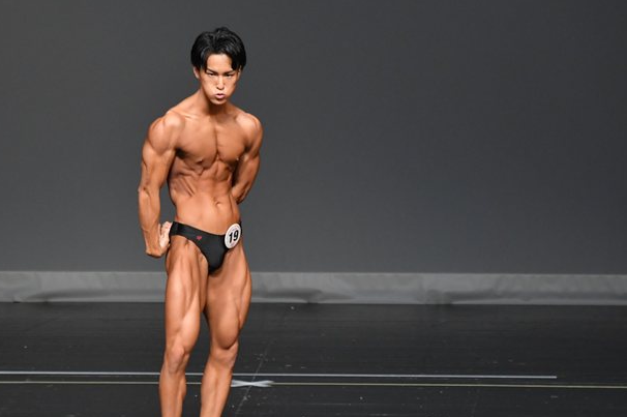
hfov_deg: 5.1
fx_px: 7013
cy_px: 248
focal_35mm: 403
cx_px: 255
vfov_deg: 3.4
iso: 2500
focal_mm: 210
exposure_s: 1/400
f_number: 5.6
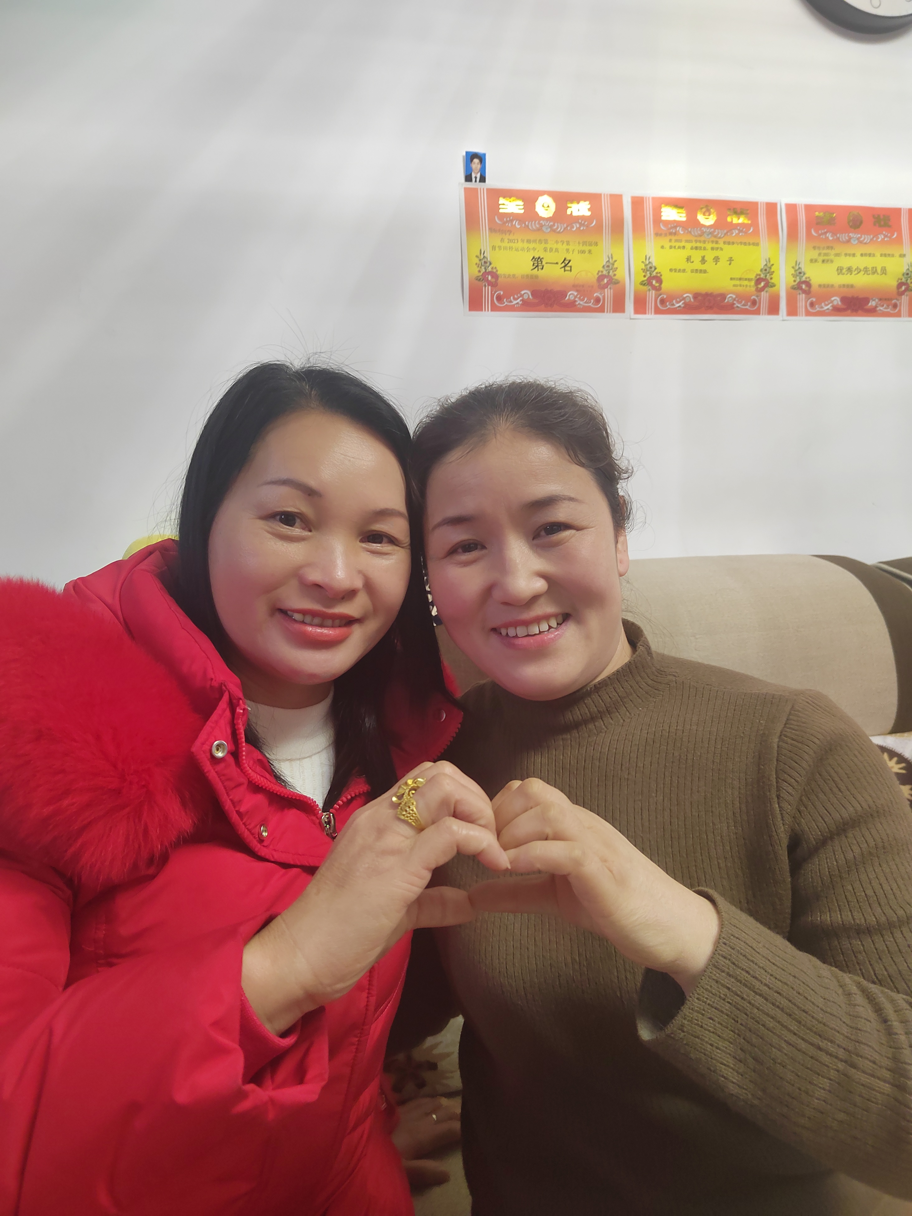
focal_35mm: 23
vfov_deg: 73.9
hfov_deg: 58.9
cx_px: 456
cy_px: 608
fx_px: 808
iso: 2178
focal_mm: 5.52
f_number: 1.9
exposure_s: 1/50
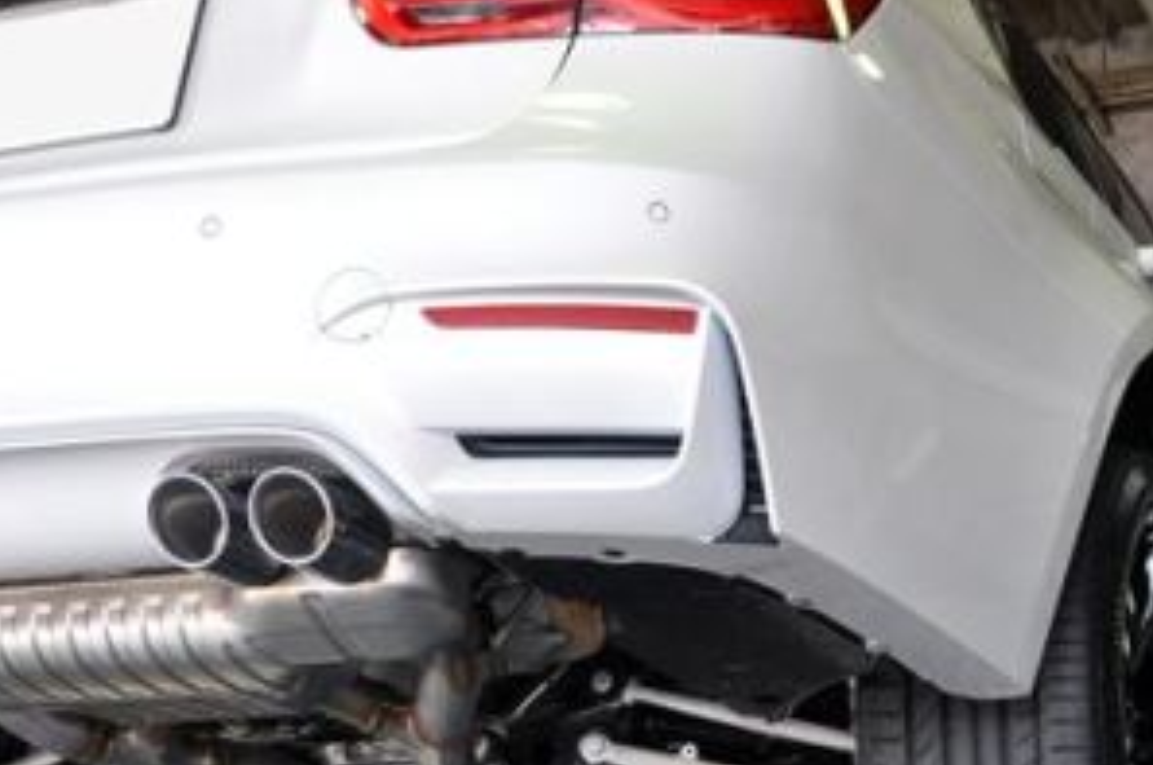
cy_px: 685
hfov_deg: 24.5
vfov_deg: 16.2
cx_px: 687
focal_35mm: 83
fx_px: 2654
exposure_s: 1/160
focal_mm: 28
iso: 1000
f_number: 5.6
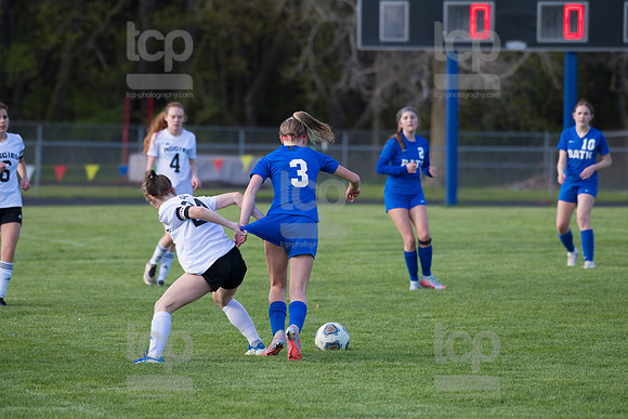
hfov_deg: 7.1
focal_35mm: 290
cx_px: 314
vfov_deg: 4.7
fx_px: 5060
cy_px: 210
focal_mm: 290
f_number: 5.6
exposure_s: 1/1600
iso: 200
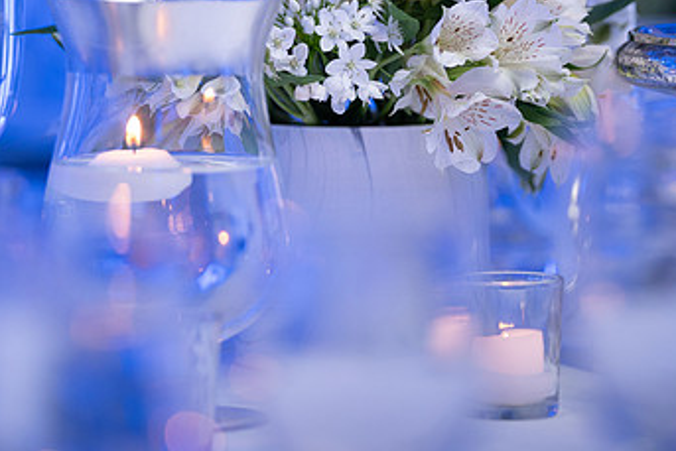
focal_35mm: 266
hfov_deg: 7.7
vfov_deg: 5.2
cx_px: 372
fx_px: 4997
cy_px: 77
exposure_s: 1/200
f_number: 2.8
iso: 1600
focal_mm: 147
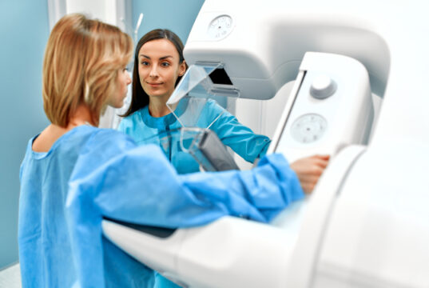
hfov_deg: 54.4
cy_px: 144
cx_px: 214
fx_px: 418
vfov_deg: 38.0
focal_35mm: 35
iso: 250
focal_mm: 35
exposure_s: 1/100
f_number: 1.8
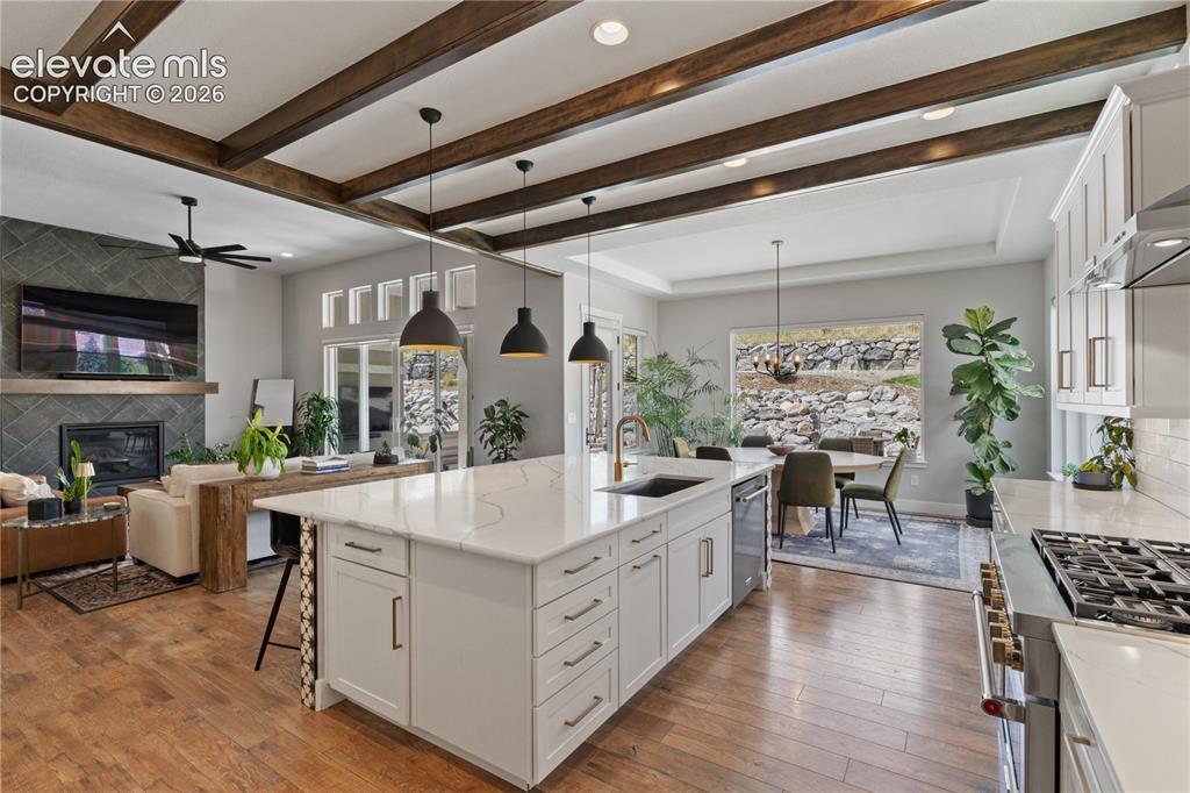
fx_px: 545
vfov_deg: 72.0
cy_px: 396
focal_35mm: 16
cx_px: 595
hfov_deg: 95.0
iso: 250
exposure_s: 1/8
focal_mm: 11
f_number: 8
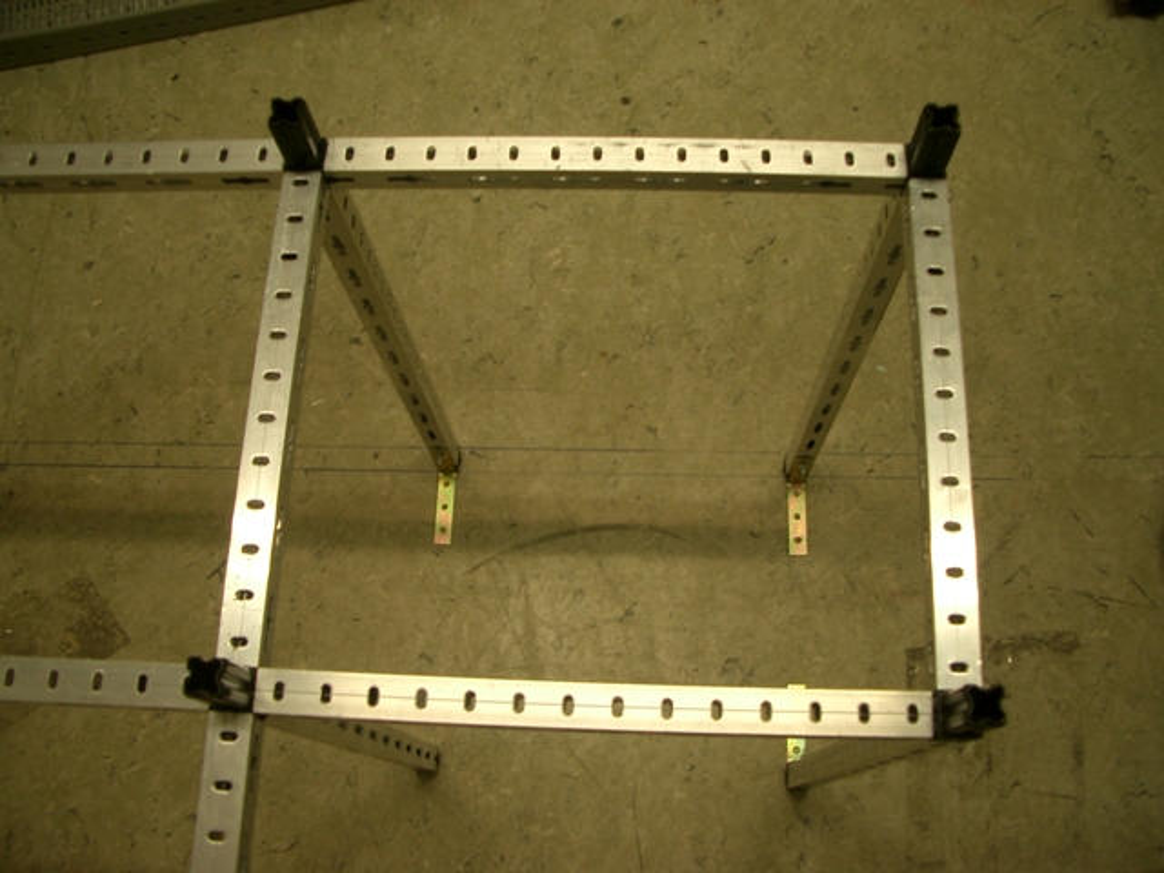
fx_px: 1177
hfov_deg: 52.6
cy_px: 436
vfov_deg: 40.7
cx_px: 582
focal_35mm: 35
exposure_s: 1/20
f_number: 2.6
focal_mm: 5.8
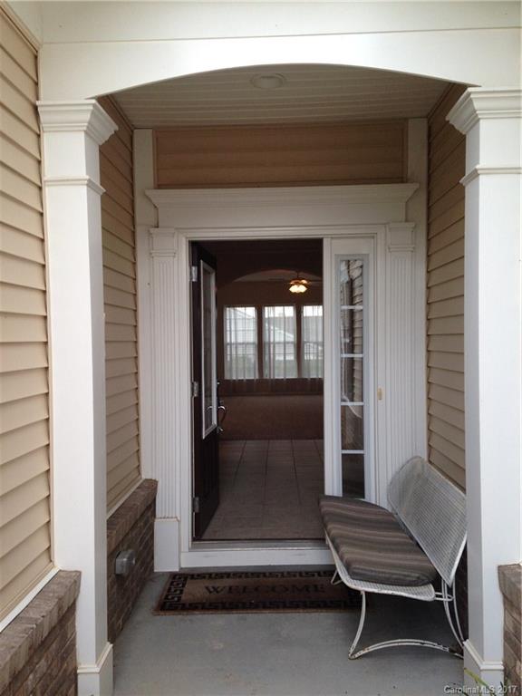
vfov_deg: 55.4
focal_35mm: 33
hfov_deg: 42.9
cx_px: 261
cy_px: 348
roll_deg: -0.1
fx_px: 664
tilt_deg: -3.1
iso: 80
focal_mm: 4.12
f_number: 2.4
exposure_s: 1/120
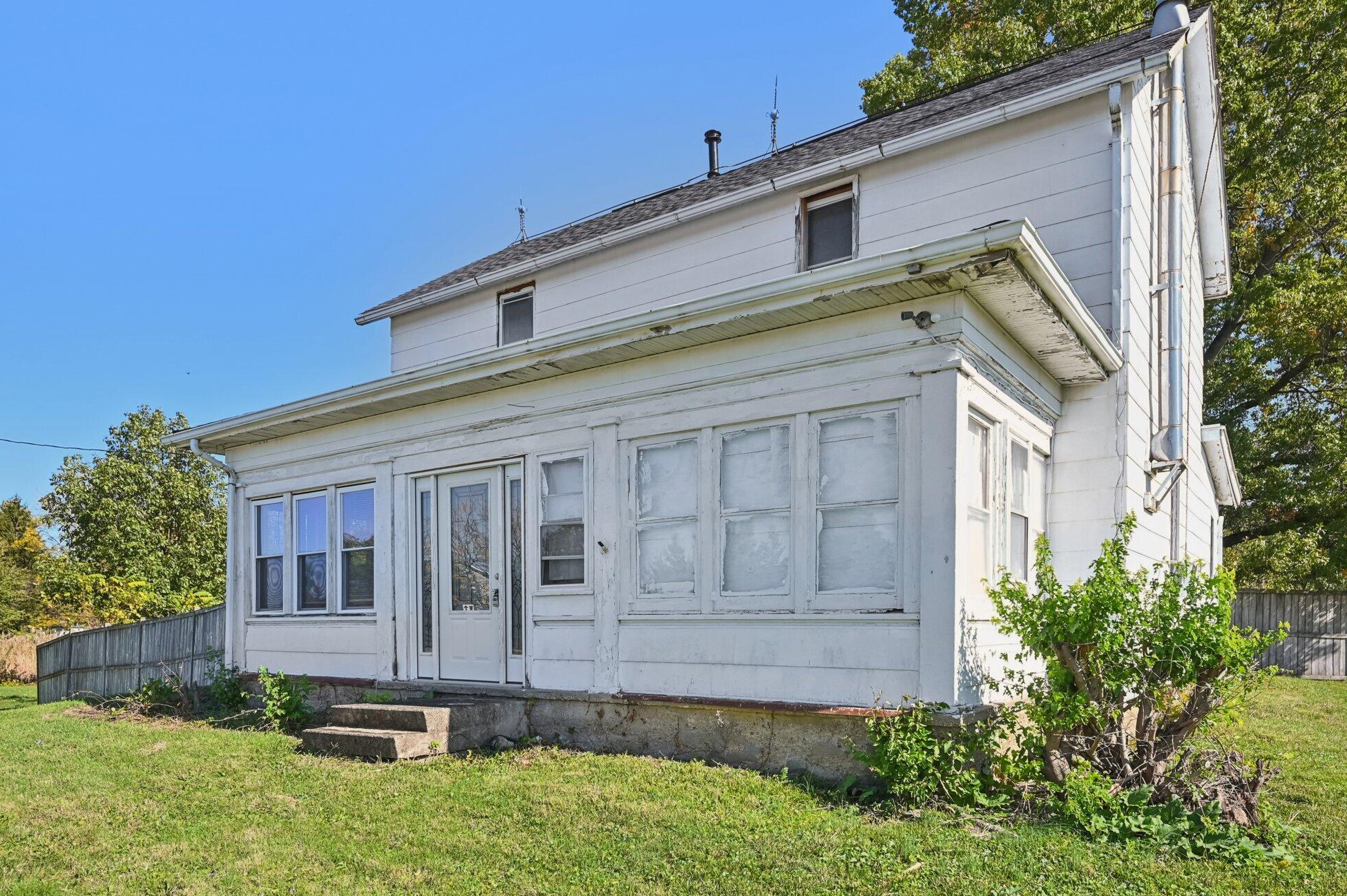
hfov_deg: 79.8
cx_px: 705
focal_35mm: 22
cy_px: 461
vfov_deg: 58.2
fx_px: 805
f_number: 4
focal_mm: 20.5
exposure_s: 1/2000
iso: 400
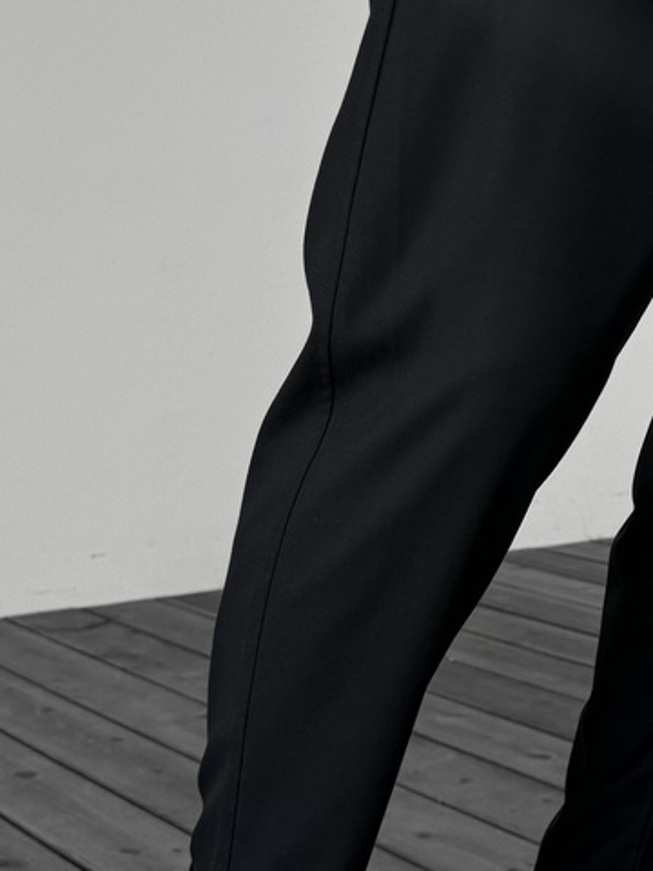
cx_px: 599
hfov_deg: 18.1
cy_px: 207
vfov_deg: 24.1
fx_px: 2012
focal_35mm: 80
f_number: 1.8
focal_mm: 6.76
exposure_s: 1/350
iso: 80
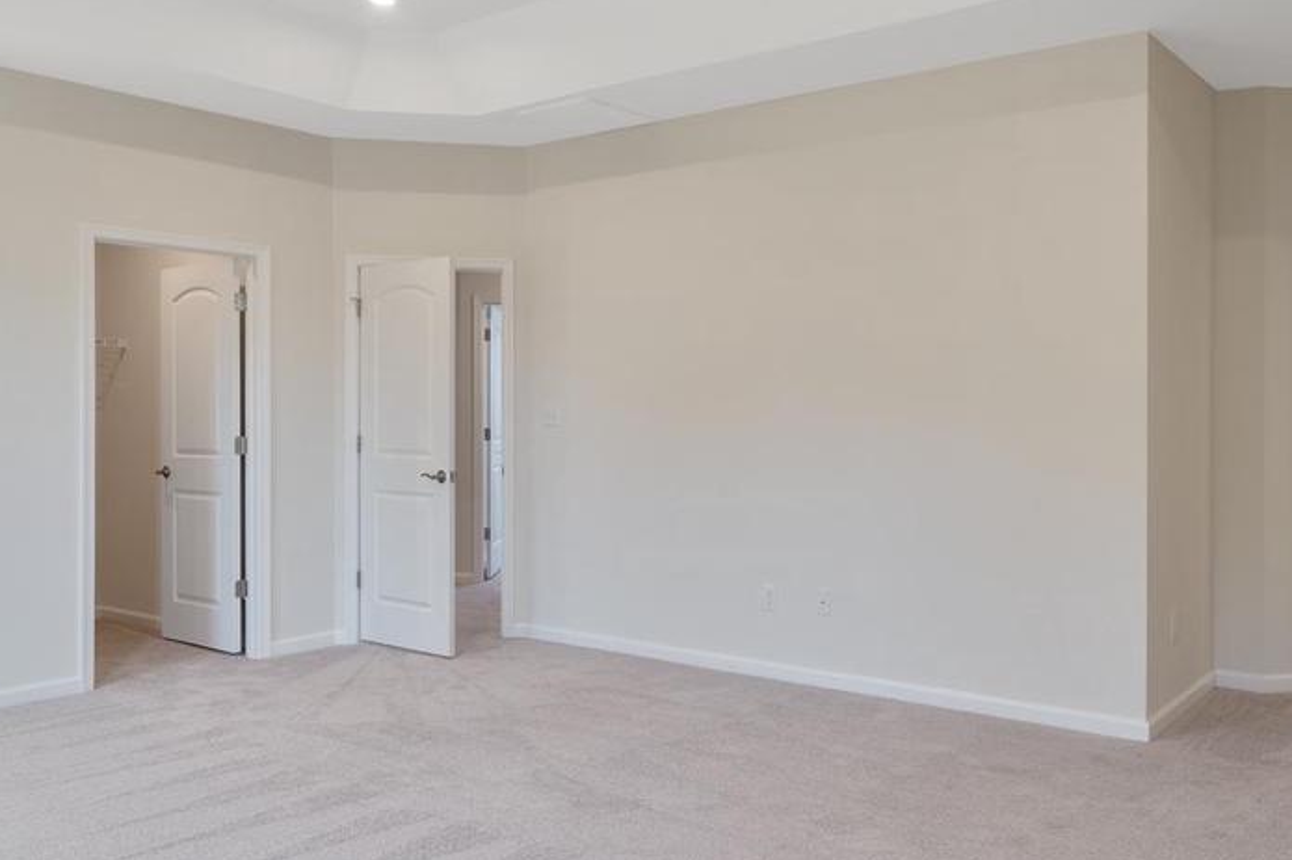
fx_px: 1040
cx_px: 833
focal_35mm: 29
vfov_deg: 44.9
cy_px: 438
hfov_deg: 62.5
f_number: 8
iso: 200
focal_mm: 14
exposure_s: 1/8
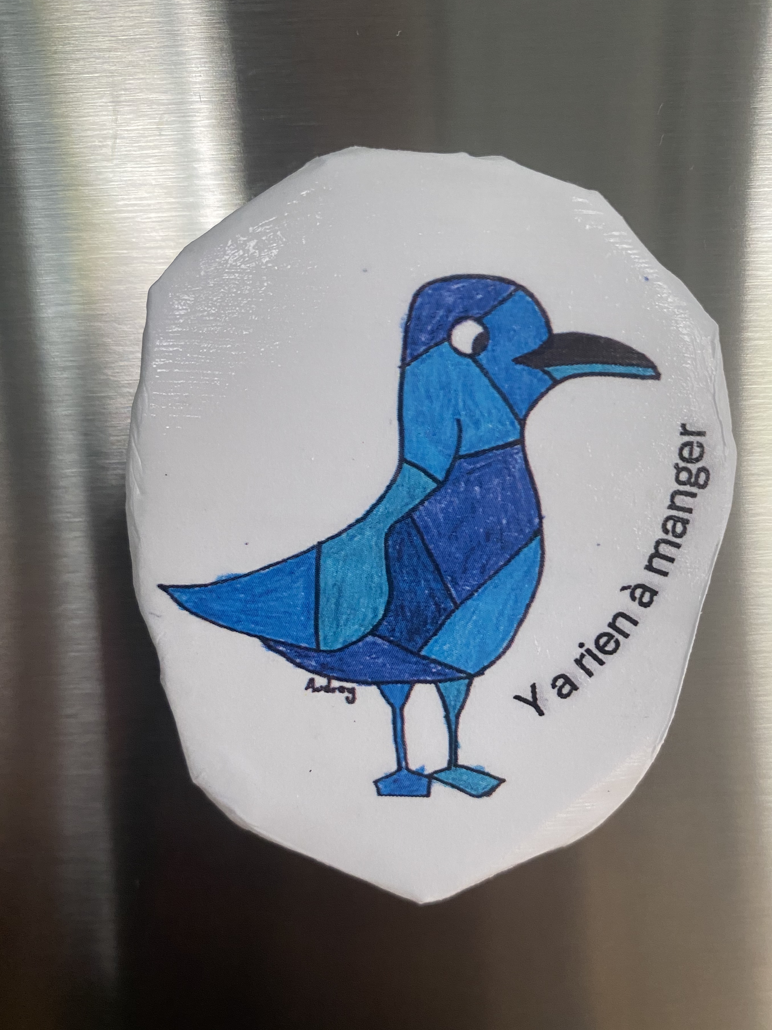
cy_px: 550
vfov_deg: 63.4
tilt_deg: -9.7
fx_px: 833
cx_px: 409
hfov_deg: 49.7
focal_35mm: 28
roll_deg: +2.9
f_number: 1.8
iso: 200
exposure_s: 1/60
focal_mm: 4.25
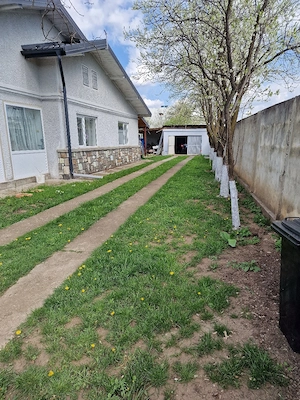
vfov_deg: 73.9
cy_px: 200
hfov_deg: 58.9
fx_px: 266
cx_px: 150
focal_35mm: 23
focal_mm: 6.4
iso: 50
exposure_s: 1/526
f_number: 1.8
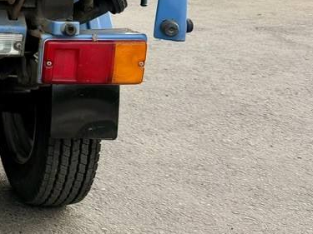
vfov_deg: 17.3
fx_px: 741
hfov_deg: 19.8
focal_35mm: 82
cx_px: -189
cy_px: -29
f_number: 1.78
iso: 100
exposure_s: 1/563
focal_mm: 6.76
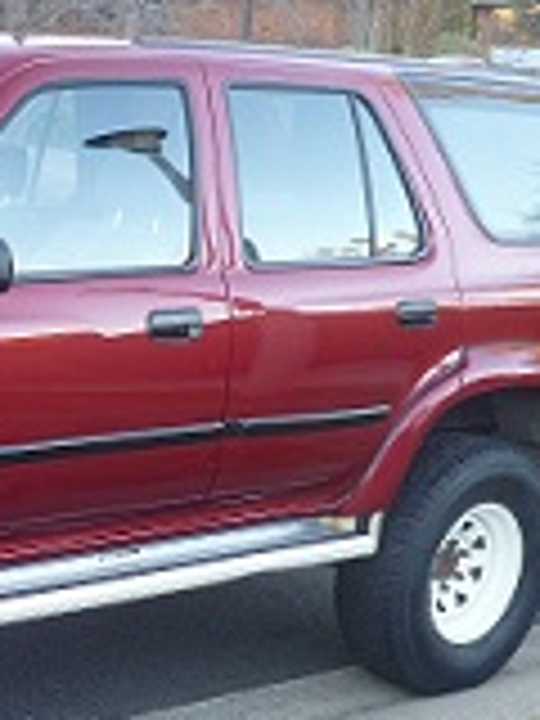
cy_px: 464
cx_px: -81
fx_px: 1602
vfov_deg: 25.2
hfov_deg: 18.3
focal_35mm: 77
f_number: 3.4
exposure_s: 1/30
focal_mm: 5.4
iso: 125
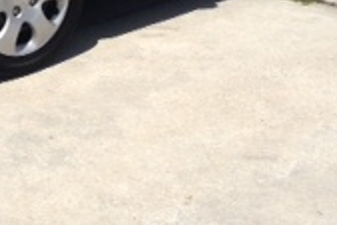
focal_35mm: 130
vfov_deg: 10.2
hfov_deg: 15.6
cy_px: -127
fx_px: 1218
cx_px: 62
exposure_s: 1/2358
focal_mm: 4.13
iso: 50
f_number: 2.4
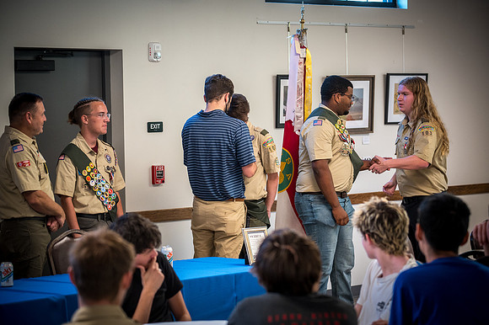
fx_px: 1629
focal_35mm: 120
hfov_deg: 17.1
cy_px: 162
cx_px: 244
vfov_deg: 11.4
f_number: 4
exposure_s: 1/125
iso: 2500
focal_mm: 120
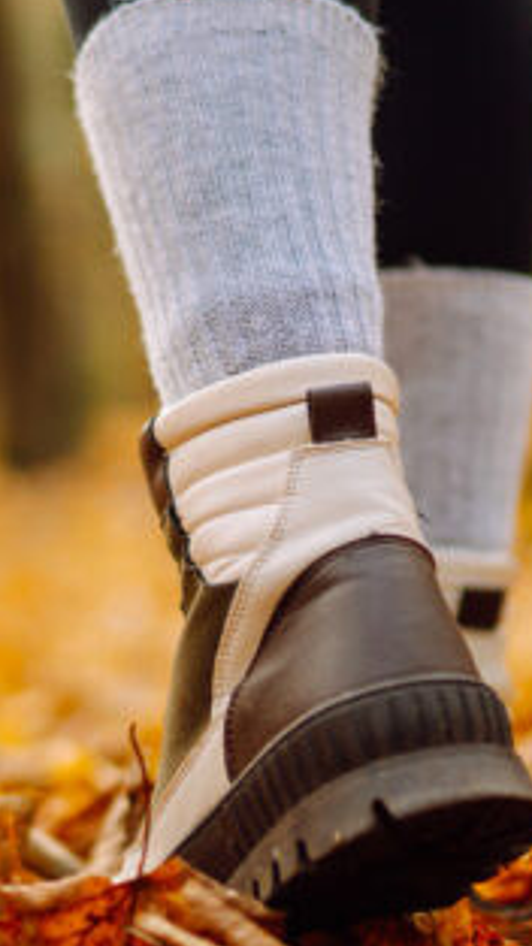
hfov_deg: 10.0
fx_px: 3010
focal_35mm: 120
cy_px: 313
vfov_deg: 17.8
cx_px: 21
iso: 200
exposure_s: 1/1250
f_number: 1.4
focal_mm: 35
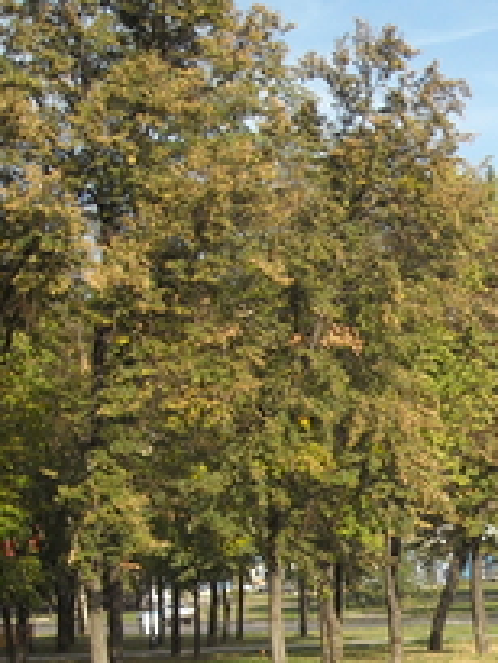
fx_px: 1801
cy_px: 652
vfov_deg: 20.2
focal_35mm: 94
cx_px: 644
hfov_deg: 15.0
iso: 64
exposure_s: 1/135
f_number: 5.6
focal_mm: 5.7
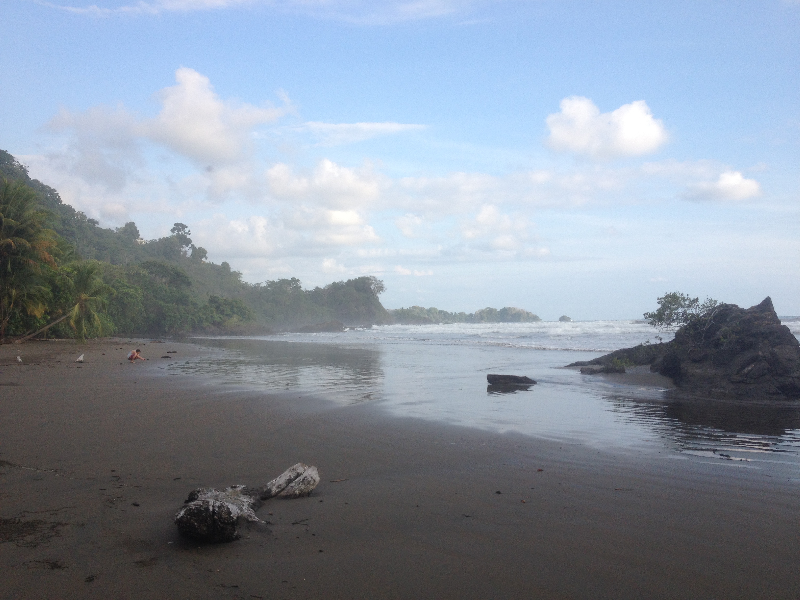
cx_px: 400
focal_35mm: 35
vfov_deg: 40.7
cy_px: 300
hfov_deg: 52.6
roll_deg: +1.8
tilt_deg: -1.2
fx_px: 809
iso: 50
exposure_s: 1/951
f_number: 2.4
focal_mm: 4.28
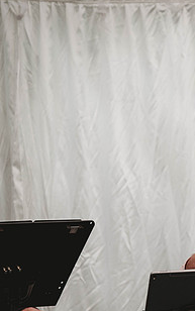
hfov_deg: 5.0
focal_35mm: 259
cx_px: 277
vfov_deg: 8.1
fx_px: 2198
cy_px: 192
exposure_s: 1/160
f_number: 2.8
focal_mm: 135
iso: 400
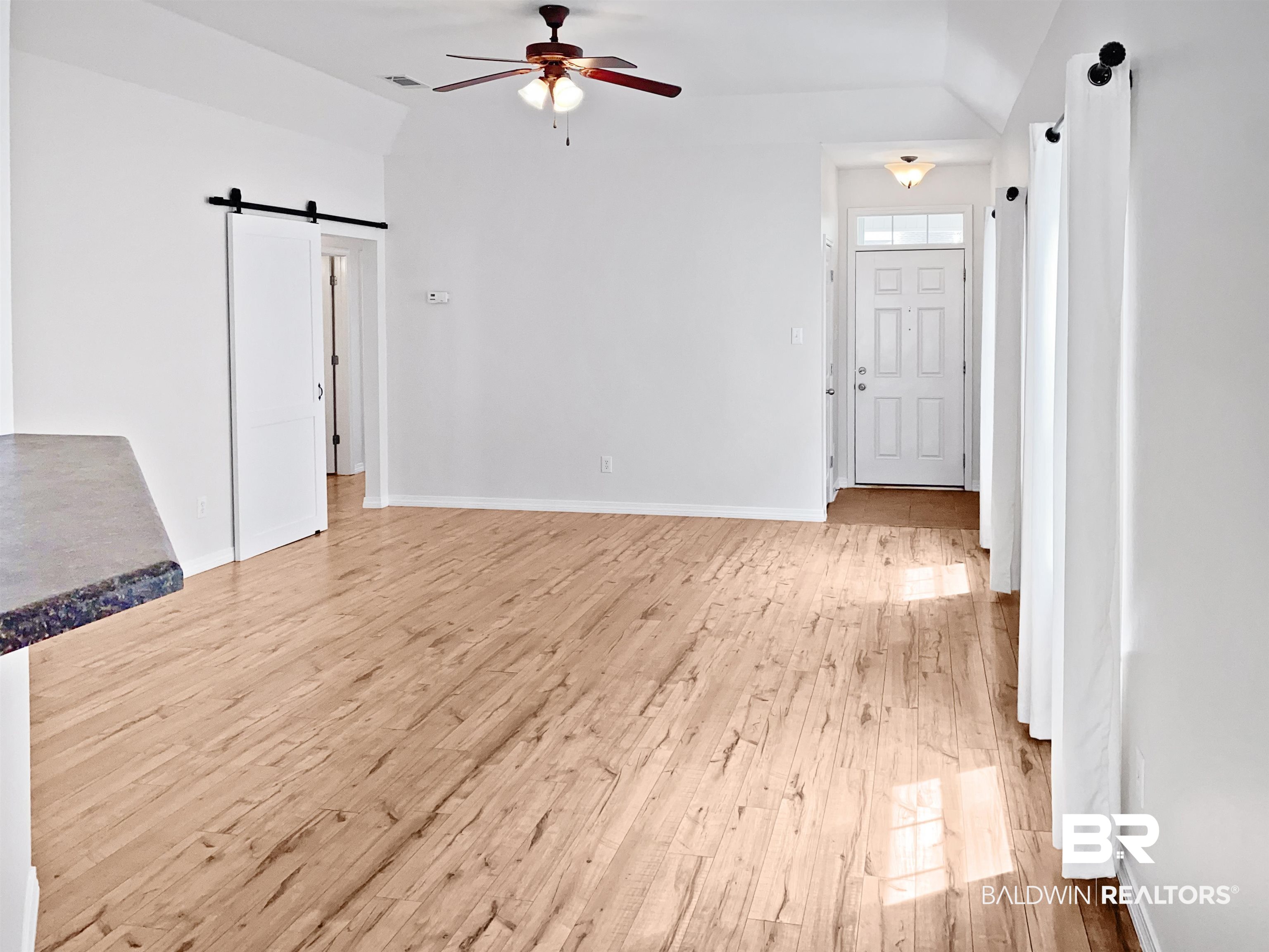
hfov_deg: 67.3
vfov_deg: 53.1
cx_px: 634
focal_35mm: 26
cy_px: 476
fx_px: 953
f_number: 1.8
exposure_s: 1/180
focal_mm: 4.25
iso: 32
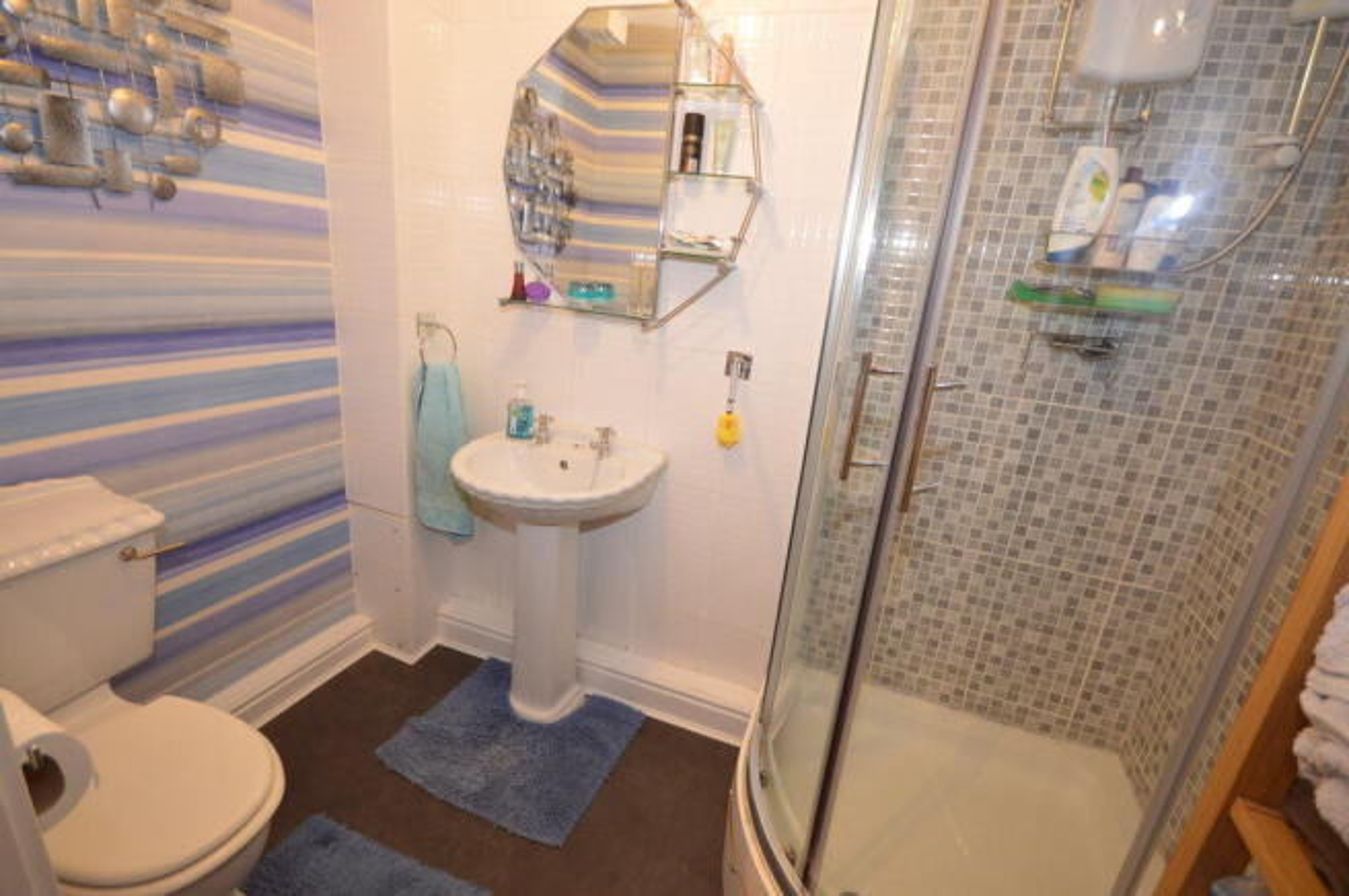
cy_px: 448
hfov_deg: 100.4
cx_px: 674
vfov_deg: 77.2
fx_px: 562
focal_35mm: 15
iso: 1250
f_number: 4
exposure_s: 1/60
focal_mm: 10
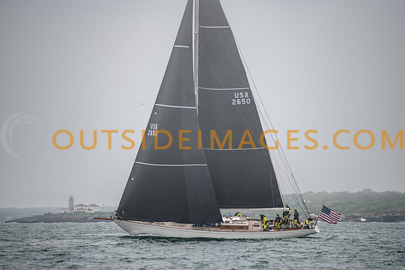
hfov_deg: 6.8
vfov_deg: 4.5
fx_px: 3417
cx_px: 202
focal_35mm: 304
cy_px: 135
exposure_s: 1/2000
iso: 250
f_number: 4
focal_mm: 300
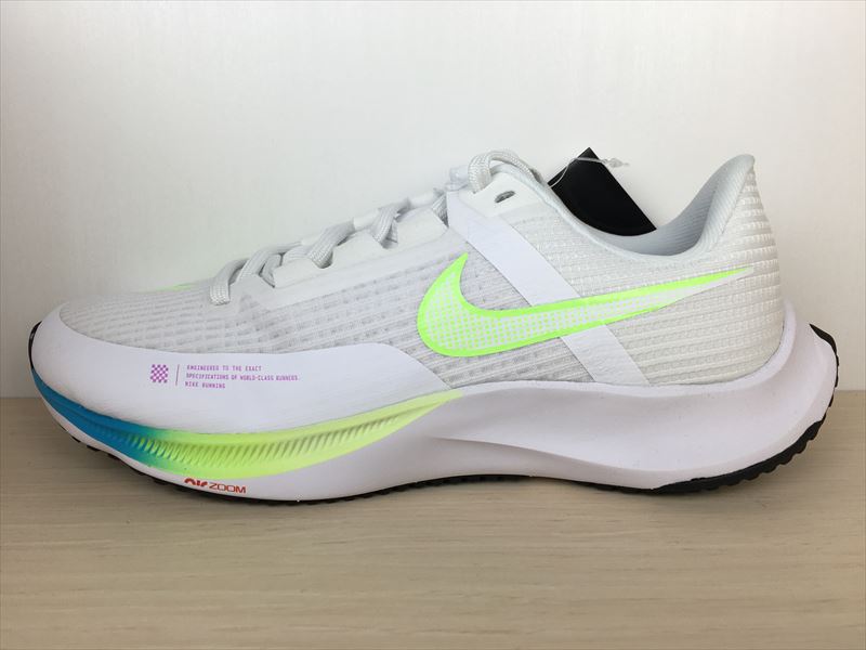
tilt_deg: -12.2
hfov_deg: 61.7
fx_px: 726
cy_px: 325
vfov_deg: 48.2
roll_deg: +0.4
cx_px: 433
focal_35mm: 29
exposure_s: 1/145
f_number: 2.2
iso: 25
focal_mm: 4.15
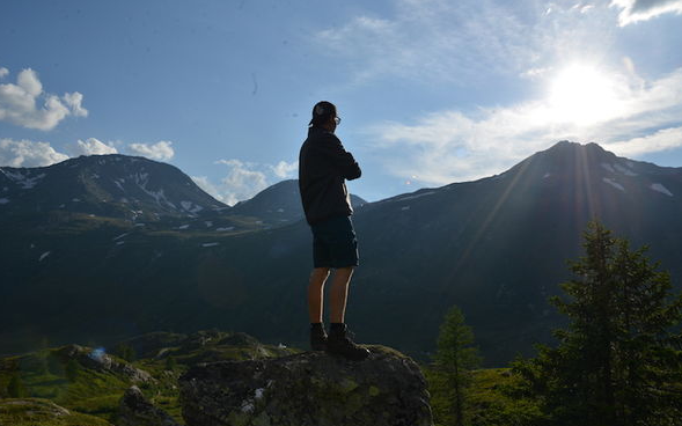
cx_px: 341
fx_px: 520
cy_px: 221
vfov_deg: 44.5
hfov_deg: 66.5
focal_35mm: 28
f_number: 16
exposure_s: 1/1000
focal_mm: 27
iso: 400
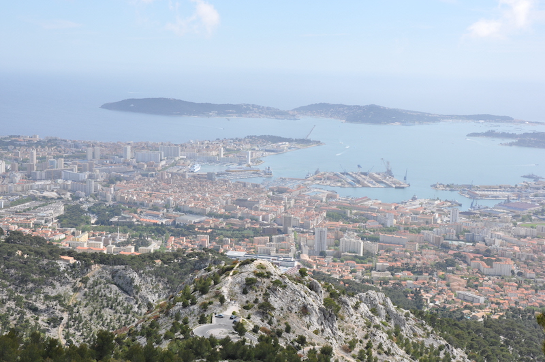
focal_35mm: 52
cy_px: 181
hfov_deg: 37.9
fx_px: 794
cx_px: 272
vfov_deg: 25.7
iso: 200
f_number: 13
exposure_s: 1/160
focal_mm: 35
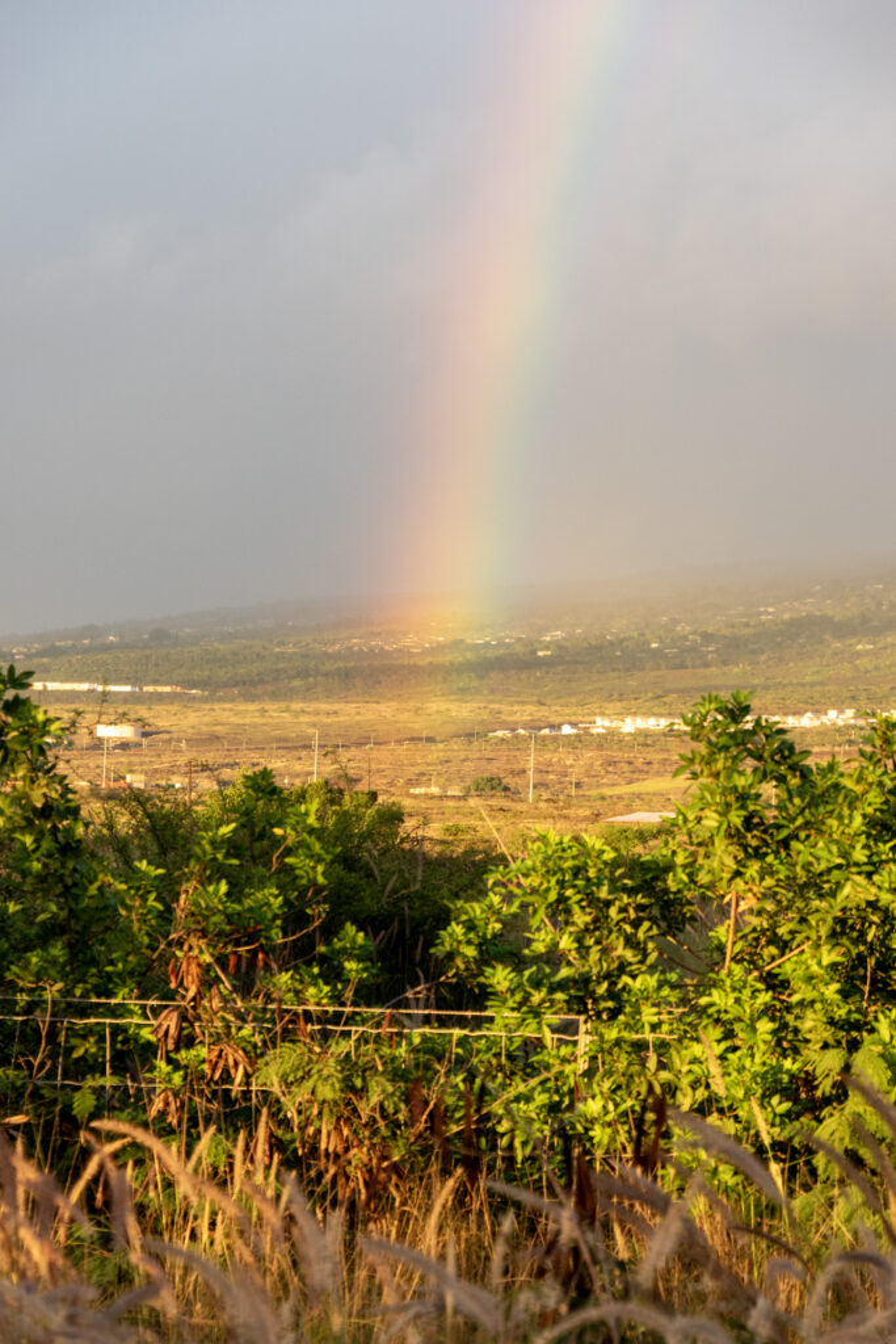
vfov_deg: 16.1
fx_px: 4758
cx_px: 448
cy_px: 672
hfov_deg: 10.8
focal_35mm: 128
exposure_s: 1/160
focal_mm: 85
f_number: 8
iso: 640
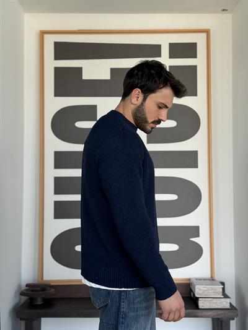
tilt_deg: +3.1
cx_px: 124
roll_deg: -0.1
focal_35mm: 48
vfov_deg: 39.6
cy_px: 165
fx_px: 458
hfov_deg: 30.3
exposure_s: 1/212
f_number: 1.78
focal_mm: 6.76
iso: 100
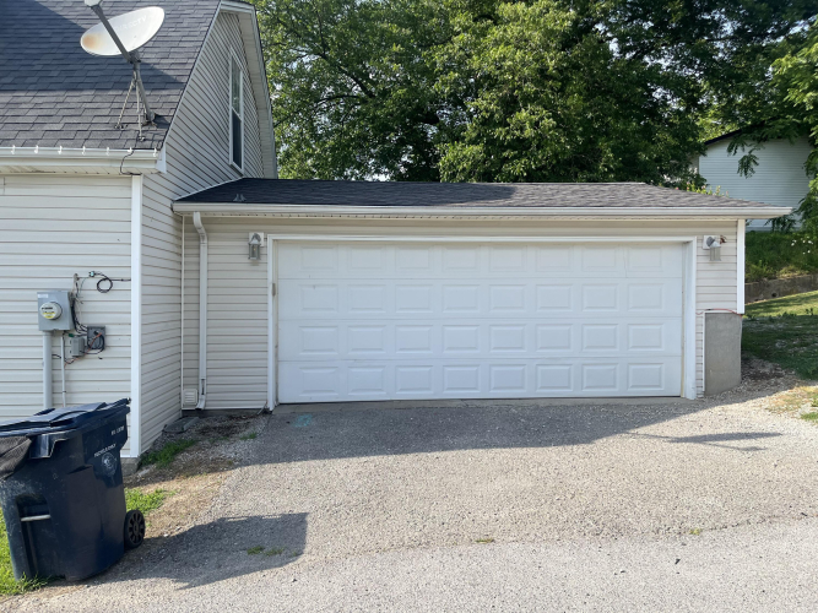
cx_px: 409
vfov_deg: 53.0
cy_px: 306
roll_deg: +1.2
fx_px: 614
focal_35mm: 26
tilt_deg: +0.6
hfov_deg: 67.3
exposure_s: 1/1721
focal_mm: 5.1
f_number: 1.6
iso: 50
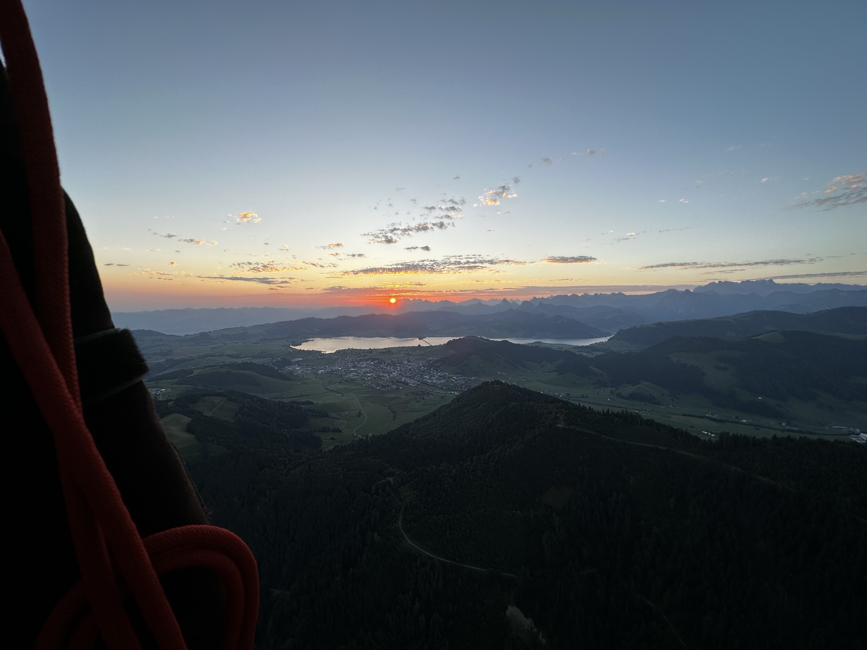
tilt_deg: -3.7
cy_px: 325
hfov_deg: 102.1
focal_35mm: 14
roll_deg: +0.1
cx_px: 434
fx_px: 351
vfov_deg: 85.7
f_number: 2.2
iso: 40
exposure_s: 1/350
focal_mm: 2.22
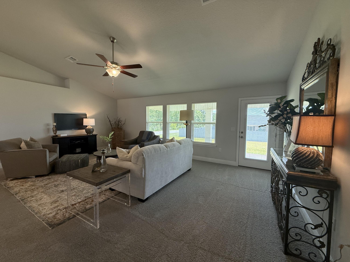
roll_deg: -1.5
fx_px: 142
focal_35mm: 14
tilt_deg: -5.0
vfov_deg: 85.7
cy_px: 131
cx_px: 175
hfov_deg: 102.1
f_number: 2.2
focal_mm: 2.22
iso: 125
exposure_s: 1/120
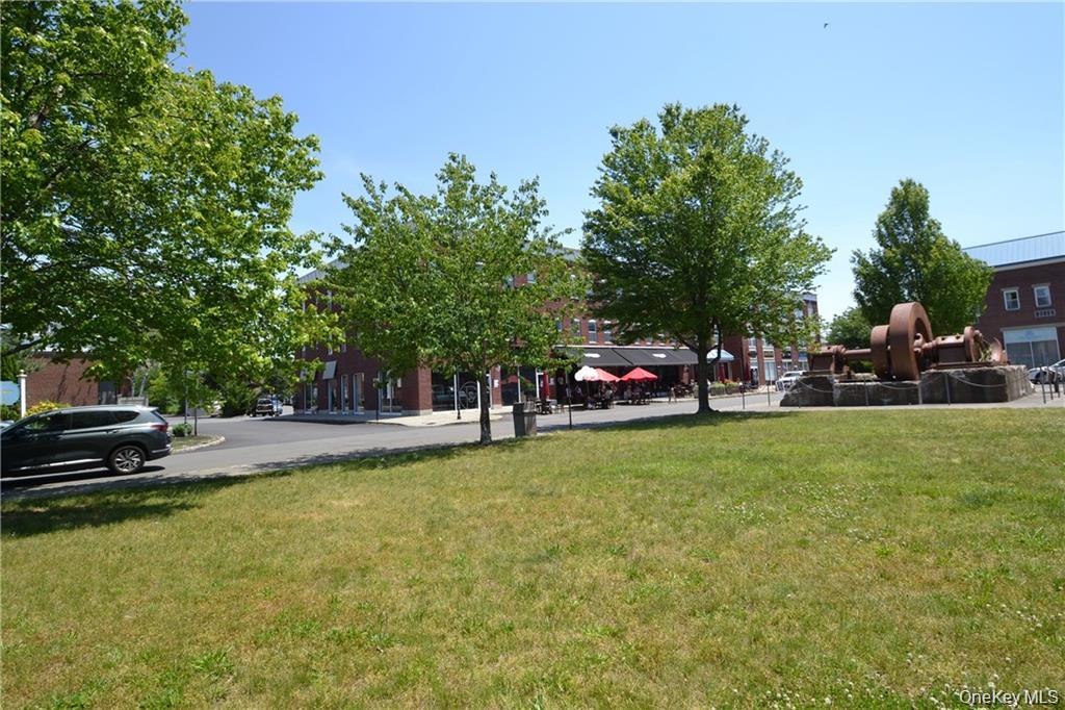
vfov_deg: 69.6
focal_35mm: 17
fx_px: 510
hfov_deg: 92.5
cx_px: 532
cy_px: 355
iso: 100
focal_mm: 11.5
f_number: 7.1
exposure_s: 1/200
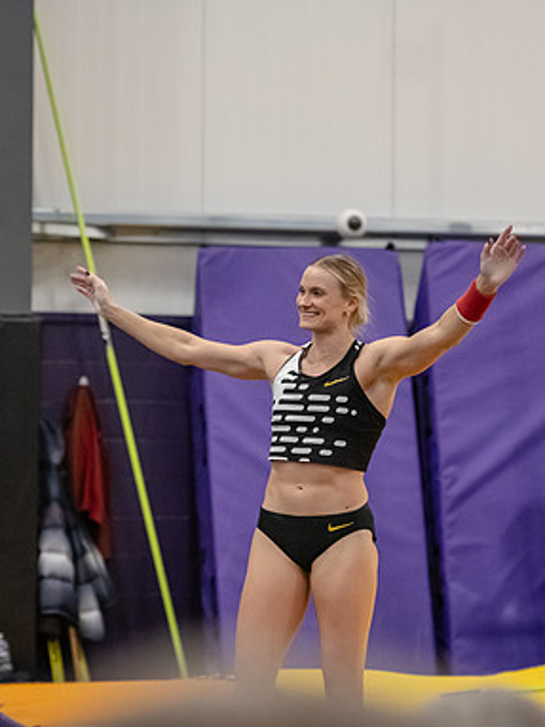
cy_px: 362
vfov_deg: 14.7
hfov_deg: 11.1
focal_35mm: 134
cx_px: 258
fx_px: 2815
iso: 6400
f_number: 2.8
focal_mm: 92
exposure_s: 1/800
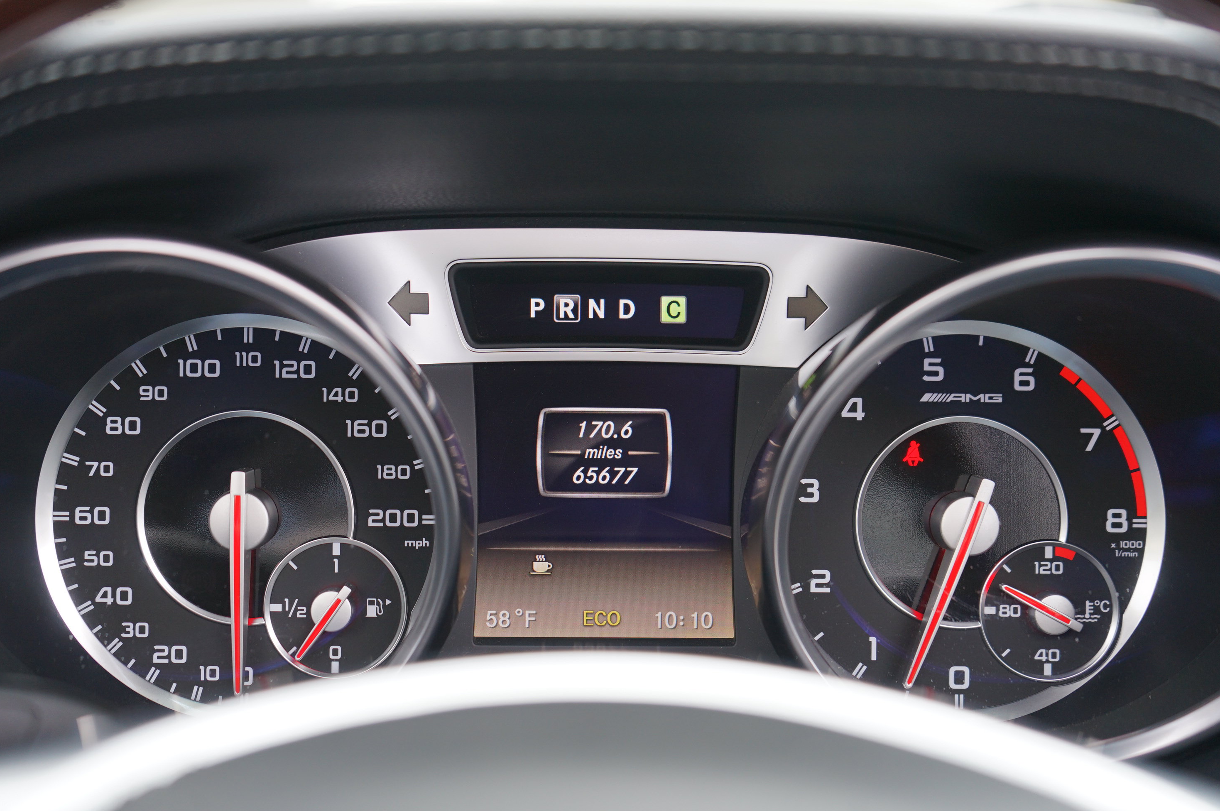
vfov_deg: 31.1
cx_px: 599
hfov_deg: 45.5
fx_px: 1456
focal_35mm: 43
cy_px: 397
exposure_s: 1/60
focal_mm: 42
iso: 200
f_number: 4.5
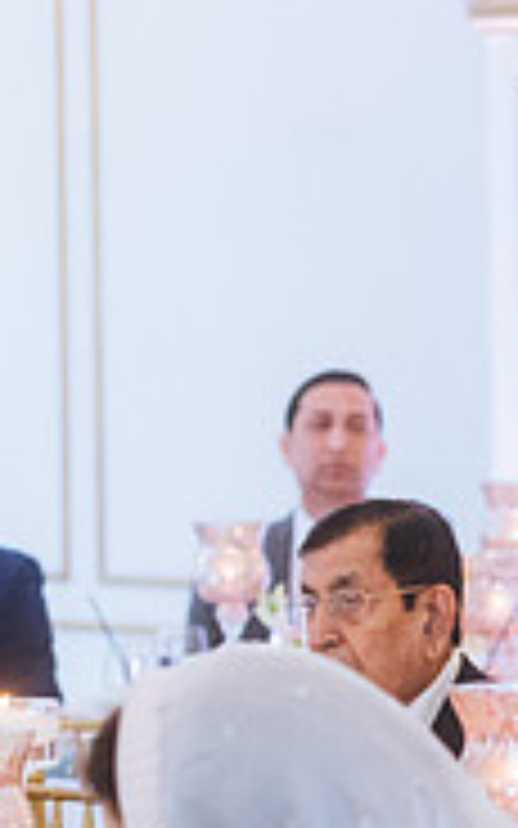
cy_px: 785
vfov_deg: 7.9
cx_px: 1059
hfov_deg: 4.9
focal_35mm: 264
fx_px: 5963
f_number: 2.8
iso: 1250
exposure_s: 1/160
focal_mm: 82
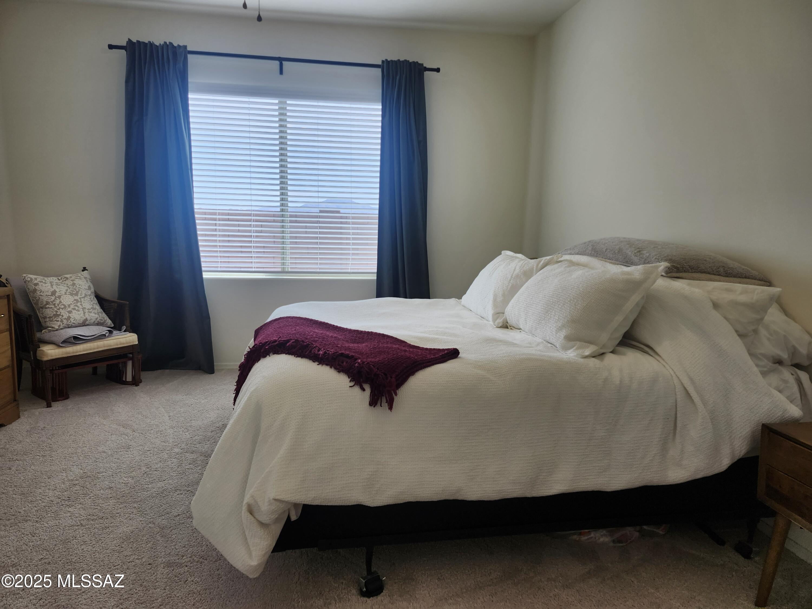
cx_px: 406
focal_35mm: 23
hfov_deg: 73.9
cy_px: 304
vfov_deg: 58.9
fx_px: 540
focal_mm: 5.54
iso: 40
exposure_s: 1/120
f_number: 1.8
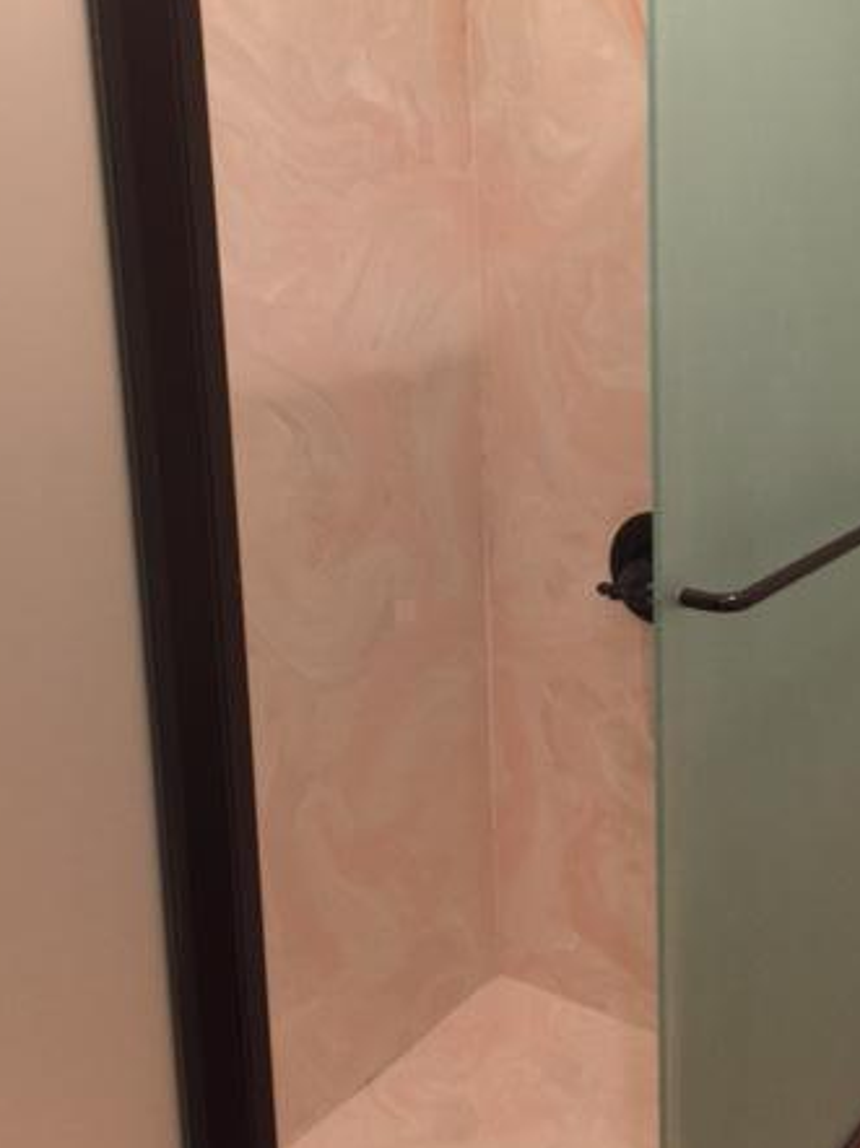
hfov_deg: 34.0
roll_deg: +1.6
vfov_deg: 44.5
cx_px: 582
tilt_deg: -10.9
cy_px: 434
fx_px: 1393
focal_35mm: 42
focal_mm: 4.15
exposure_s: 1/15
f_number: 2.2
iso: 64
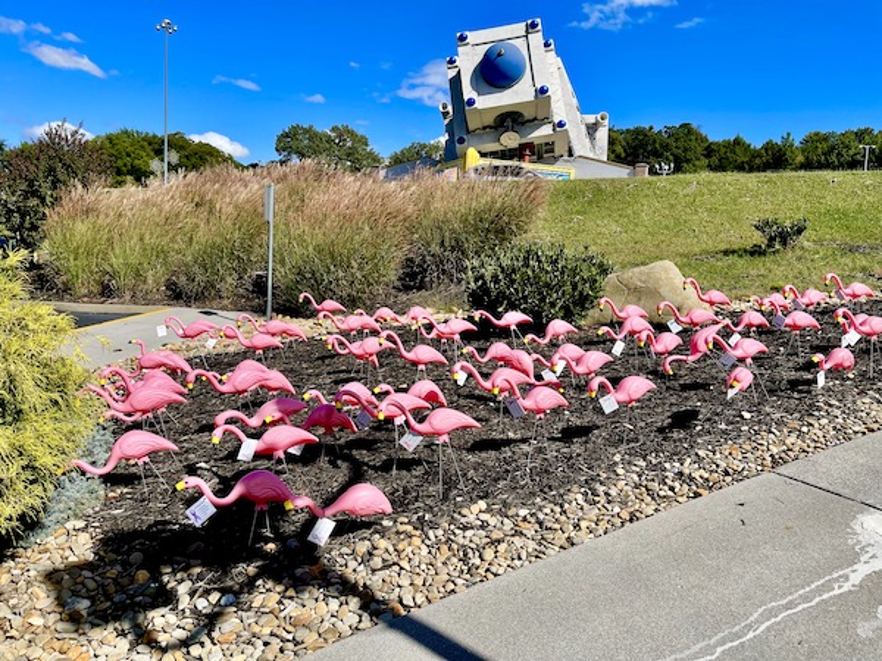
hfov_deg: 67.3
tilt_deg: -7.8
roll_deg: -2.5
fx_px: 662
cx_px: 441
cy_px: 330
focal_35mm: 26
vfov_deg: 53.1
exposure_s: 1/3788
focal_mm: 5.1
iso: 32
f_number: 1.6
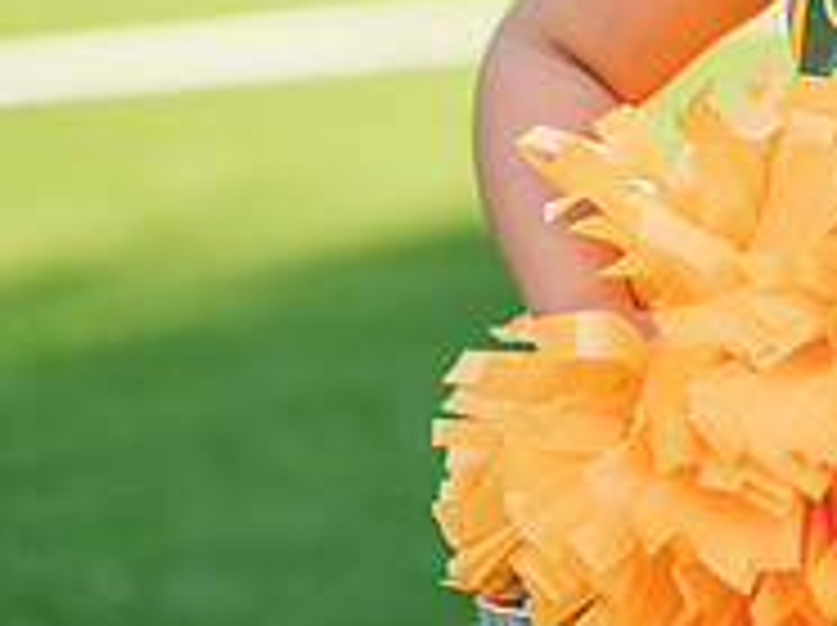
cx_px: 1089
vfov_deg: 9.1
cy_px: -131
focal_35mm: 161
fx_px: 3888
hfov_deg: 11.9
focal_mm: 50
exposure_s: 1/1600
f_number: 1.2
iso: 100
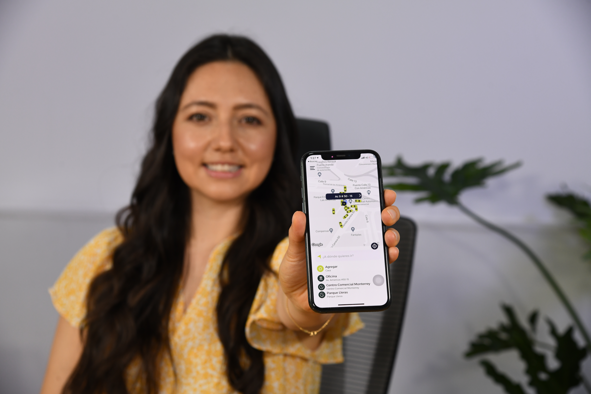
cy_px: 197
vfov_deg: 20.6
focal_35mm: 66
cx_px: 296
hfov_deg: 30.5
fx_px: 1083
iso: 800
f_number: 5.6
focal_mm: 66
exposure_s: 1/160
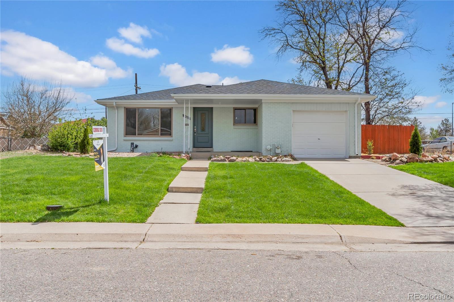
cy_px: 151
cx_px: 227
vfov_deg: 43.6
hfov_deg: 61.9
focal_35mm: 30
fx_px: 378
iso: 250
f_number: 9
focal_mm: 20
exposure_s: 1/640
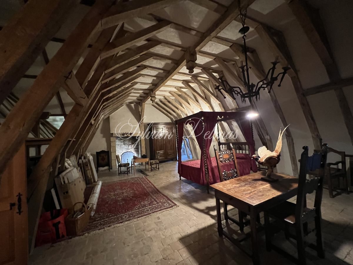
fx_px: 133
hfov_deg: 106.2
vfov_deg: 89.9
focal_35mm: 13
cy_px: 132
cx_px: 176
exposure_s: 1/33
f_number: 1.8
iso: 1000
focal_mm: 1.57
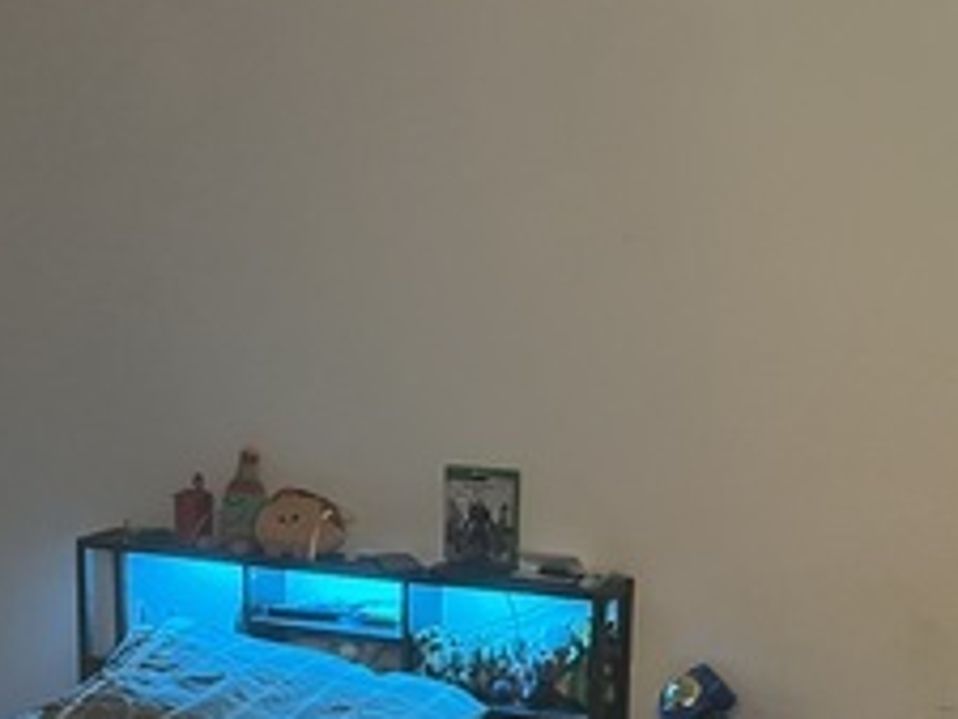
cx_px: 304
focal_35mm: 77
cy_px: 732
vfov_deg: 18.6
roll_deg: +1.9
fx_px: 2132
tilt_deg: -16.5
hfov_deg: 25.2
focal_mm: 5.1
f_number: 1.6
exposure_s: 1/30
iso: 640
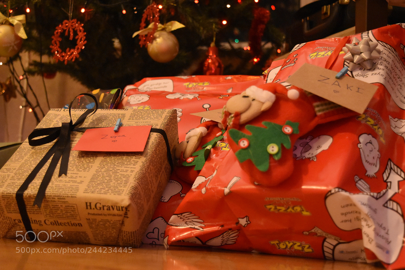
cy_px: 135
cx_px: 202
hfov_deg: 37.9
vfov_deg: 25.7
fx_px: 590
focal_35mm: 52
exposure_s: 1/60
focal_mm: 35
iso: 4500
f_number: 4.5
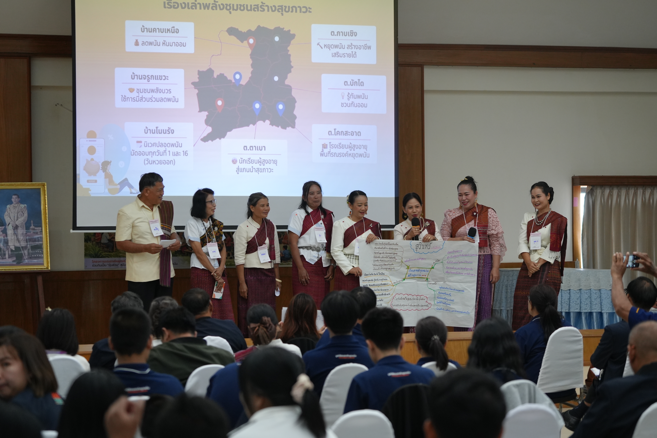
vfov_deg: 14.1
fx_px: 1770
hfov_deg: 21.0
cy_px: 219
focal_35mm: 97
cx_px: 328
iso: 2000
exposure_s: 1/160
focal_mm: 97
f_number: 4
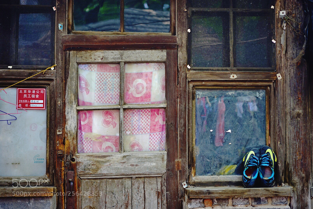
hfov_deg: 36.2
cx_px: 156
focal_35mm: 55
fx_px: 478
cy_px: 104
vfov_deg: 24.7
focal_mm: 55
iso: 50
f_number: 2.2
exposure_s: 1/125
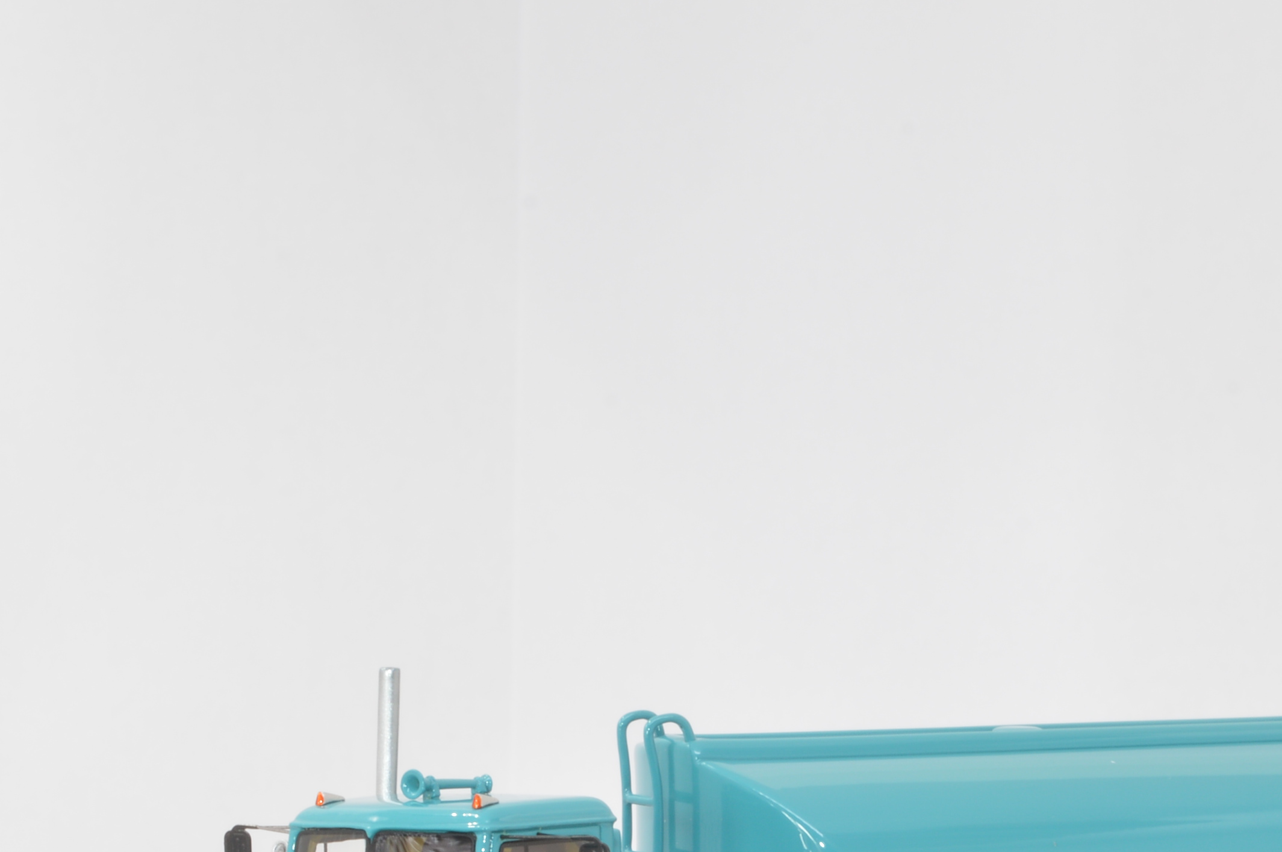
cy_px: 839
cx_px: 978
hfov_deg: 14.3
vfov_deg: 9.5
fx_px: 5089
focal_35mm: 143
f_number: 32
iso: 100
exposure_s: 1/1.3
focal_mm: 45
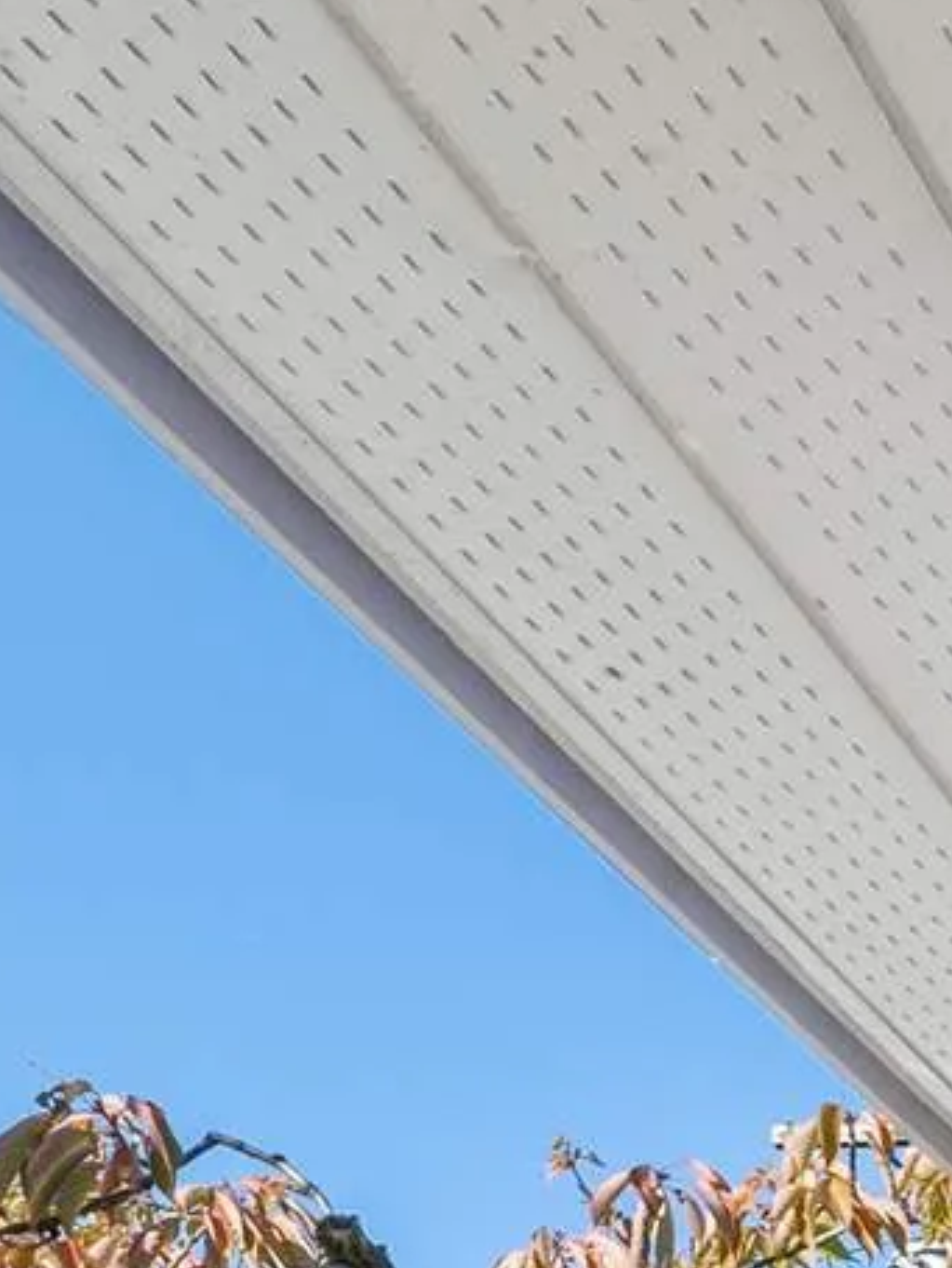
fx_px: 2857
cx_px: 2072
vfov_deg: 18.7
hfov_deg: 14.5
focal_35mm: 78
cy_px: 2343
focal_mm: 12
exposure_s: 1/40
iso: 400
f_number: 7.1
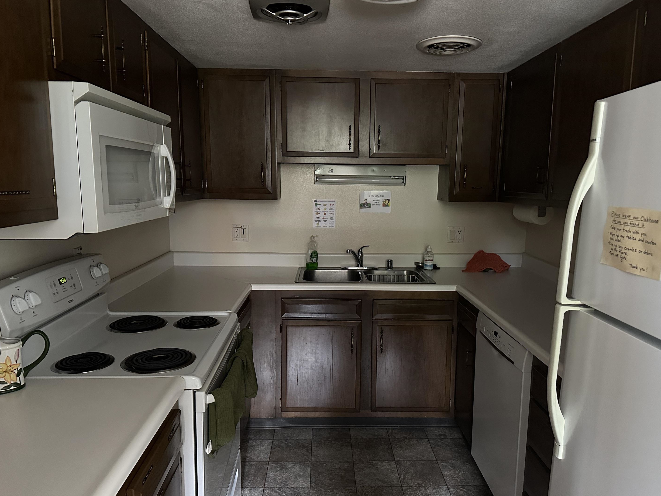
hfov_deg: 67.3
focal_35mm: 26
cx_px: 337
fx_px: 496
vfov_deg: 53.1
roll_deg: -0.2
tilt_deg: -8.0
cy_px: 257
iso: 1000
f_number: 1.78
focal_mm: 6.86
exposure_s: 1/32
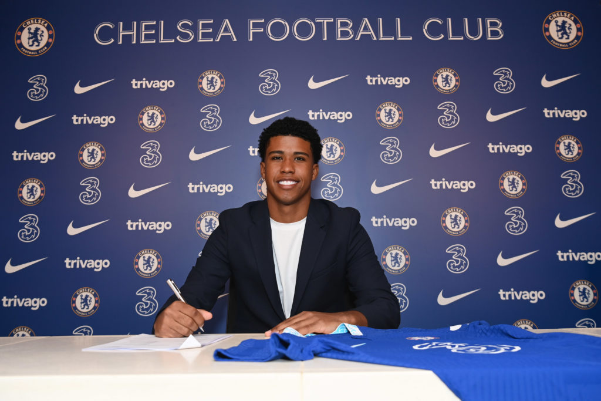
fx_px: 534
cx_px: 300
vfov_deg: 41.1
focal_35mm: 32
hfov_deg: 58.7
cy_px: 200
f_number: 5.6
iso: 800
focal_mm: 32
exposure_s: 1/250
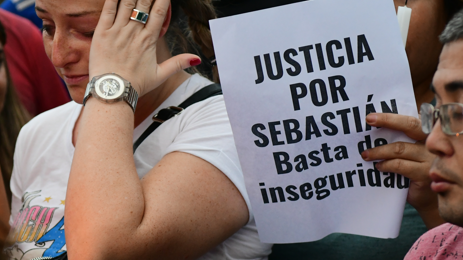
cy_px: 122
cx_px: 65
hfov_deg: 13.2
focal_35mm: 162
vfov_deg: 7.5
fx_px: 1989
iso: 1600
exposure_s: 1/250
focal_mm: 70
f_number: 2.8
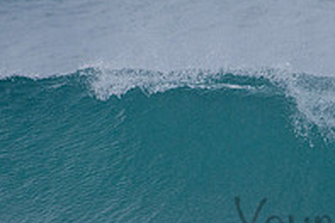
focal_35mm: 1806
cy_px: 209
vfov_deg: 0.8
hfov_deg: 1.1
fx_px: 16791
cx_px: 410
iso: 400
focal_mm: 500
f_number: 5.6
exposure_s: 1/2000
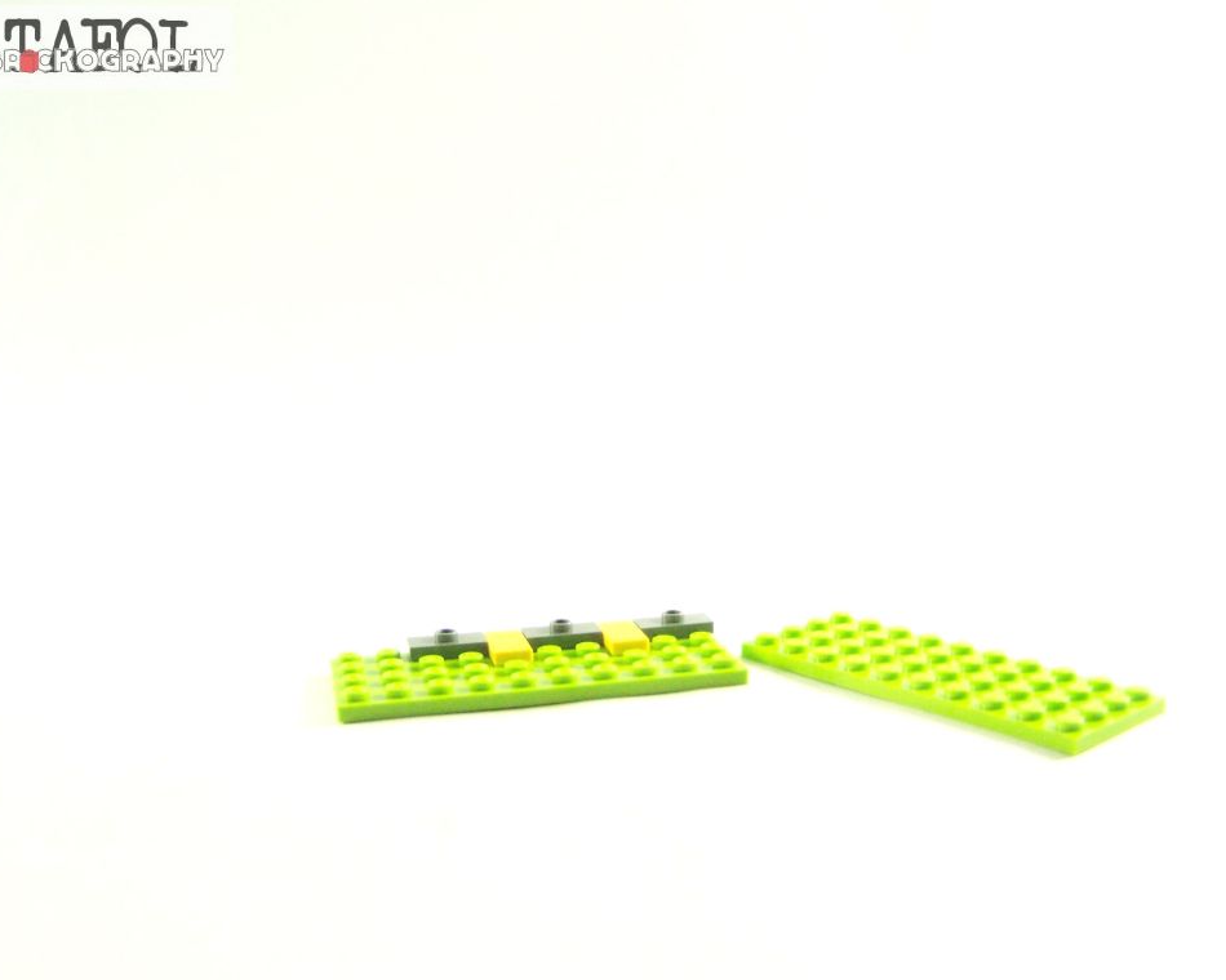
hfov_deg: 45.8
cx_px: 622
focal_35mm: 40
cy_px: 487
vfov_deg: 37.3
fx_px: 1451
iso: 400
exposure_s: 1/60
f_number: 3.2
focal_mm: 6.3
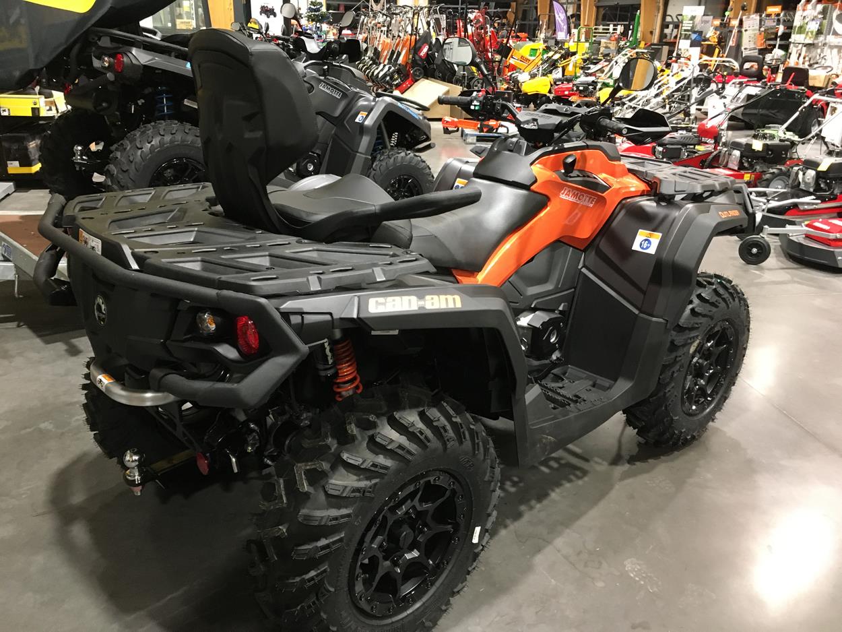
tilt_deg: -21.5
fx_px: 706
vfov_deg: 48.2
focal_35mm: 29
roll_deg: -1.6
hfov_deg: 61.7
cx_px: 421
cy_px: 316
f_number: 2.2
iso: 200
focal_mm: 4.15
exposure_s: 1/17
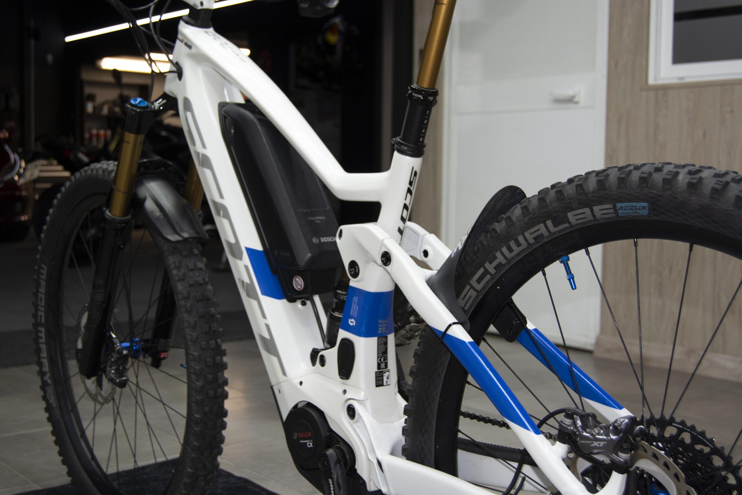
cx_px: 371
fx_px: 989
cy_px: 248
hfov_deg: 41.1
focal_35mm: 48
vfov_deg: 28.1
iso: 400
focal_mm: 32
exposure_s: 1/100
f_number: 4.5
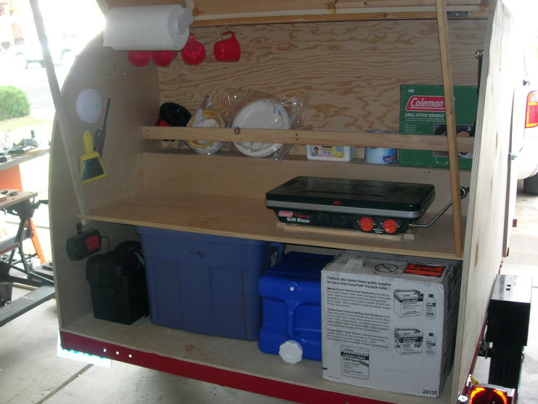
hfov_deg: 45.8
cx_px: 261
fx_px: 637
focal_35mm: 41
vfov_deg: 35.1
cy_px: 207
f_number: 2.8
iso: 64
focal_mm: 7.8
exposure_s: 1/60.1
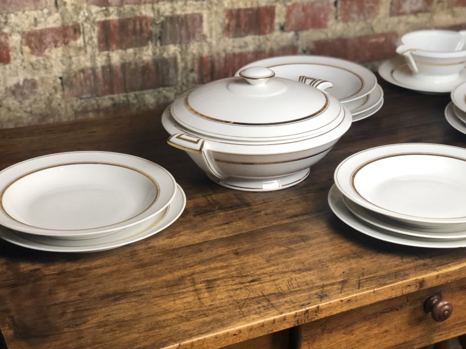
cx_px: 277
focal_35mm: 65
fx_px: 875
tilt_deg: -26.7
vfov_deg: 22.6
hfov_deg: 29.8
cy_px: 196
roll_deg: -0.4
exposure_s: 1/50
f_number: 2.4
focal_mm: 6
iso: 80
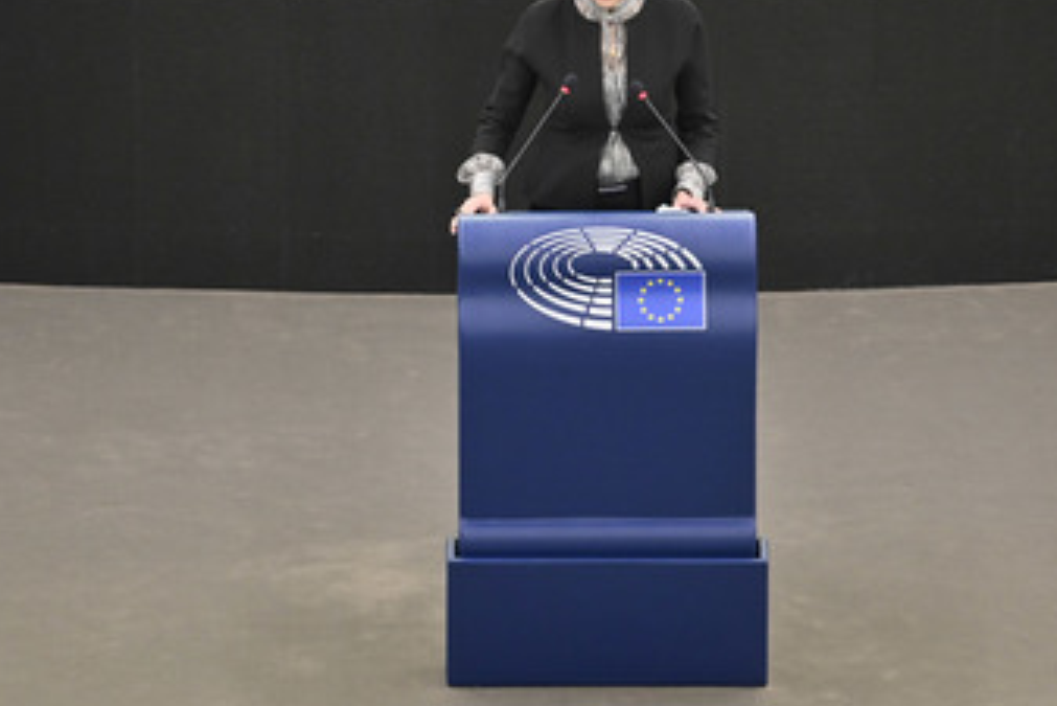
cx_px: 605
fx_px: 7842
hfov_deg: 7.7
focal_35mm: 267
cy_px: 276
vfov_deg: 5.2
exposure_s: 1/250
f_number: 2.8
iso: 1000
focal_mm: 200
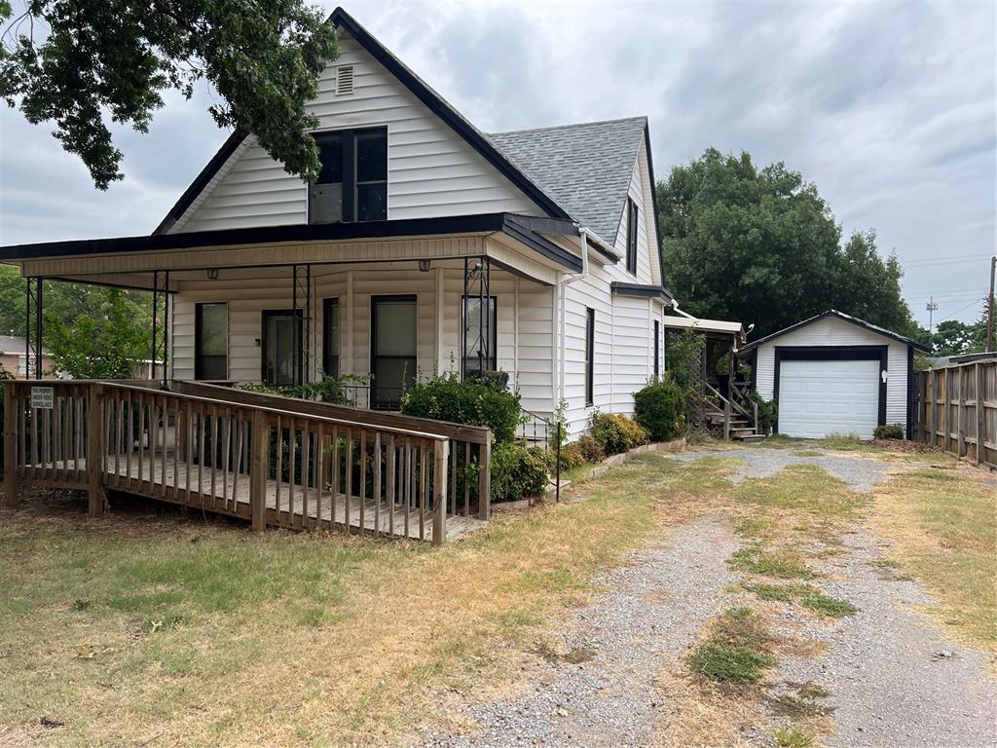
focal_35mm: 26
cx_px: 498
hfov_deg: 67.3
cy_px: 374
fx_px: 749
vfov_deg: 53.1
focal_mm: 5.7
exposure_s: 1/1575
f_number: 1.5
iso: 50
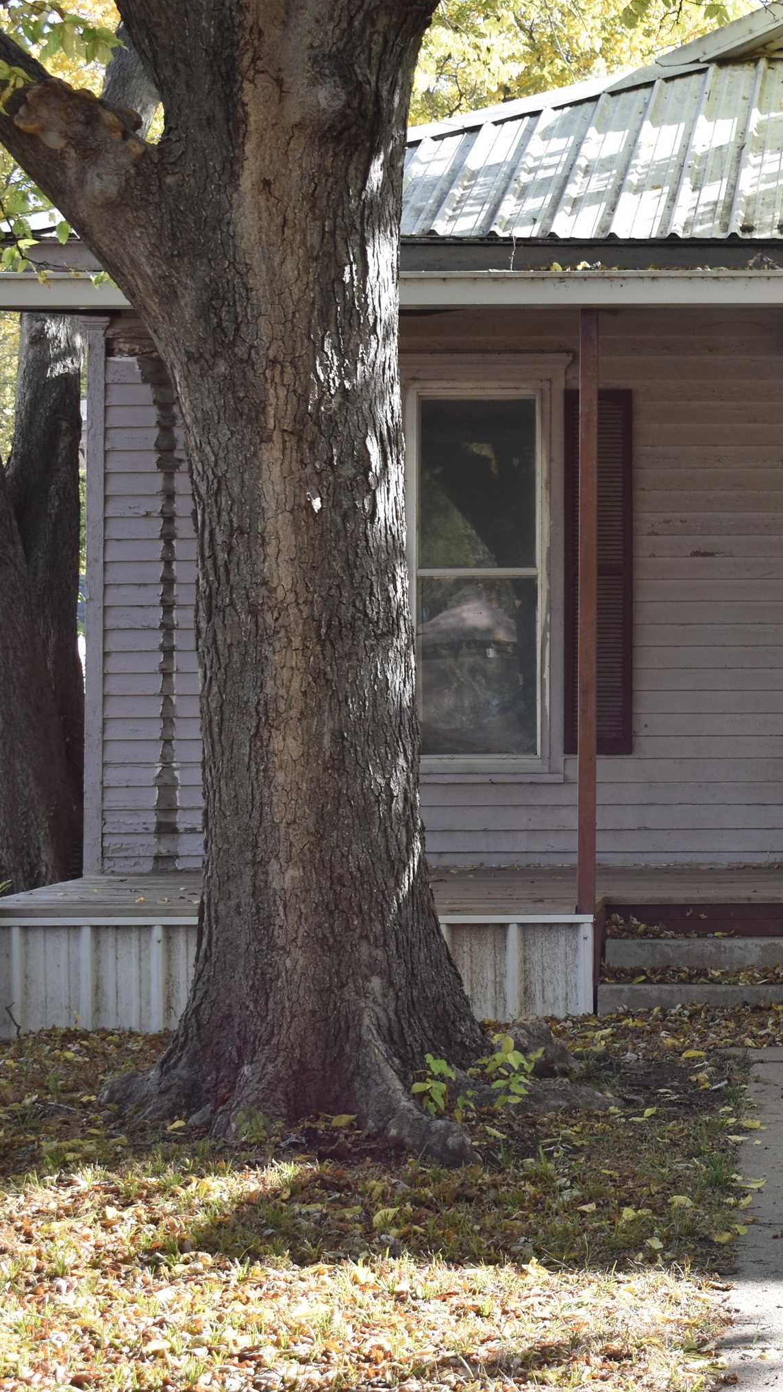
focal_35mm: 76
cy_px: 697
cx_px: 850
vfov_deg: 27.9
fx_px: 2805
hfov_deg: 15.5
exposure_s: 1/250
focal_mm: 32
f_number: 5.6
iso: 280
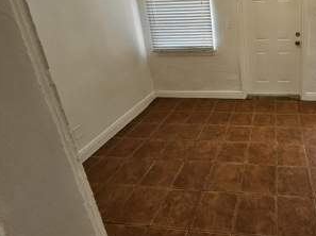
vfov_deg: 58.9
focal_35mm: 21
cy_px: 50
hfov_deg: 71.2
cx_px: 252
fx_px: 191
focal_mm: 1.74
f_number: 2.2
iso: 200
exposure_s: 1/60
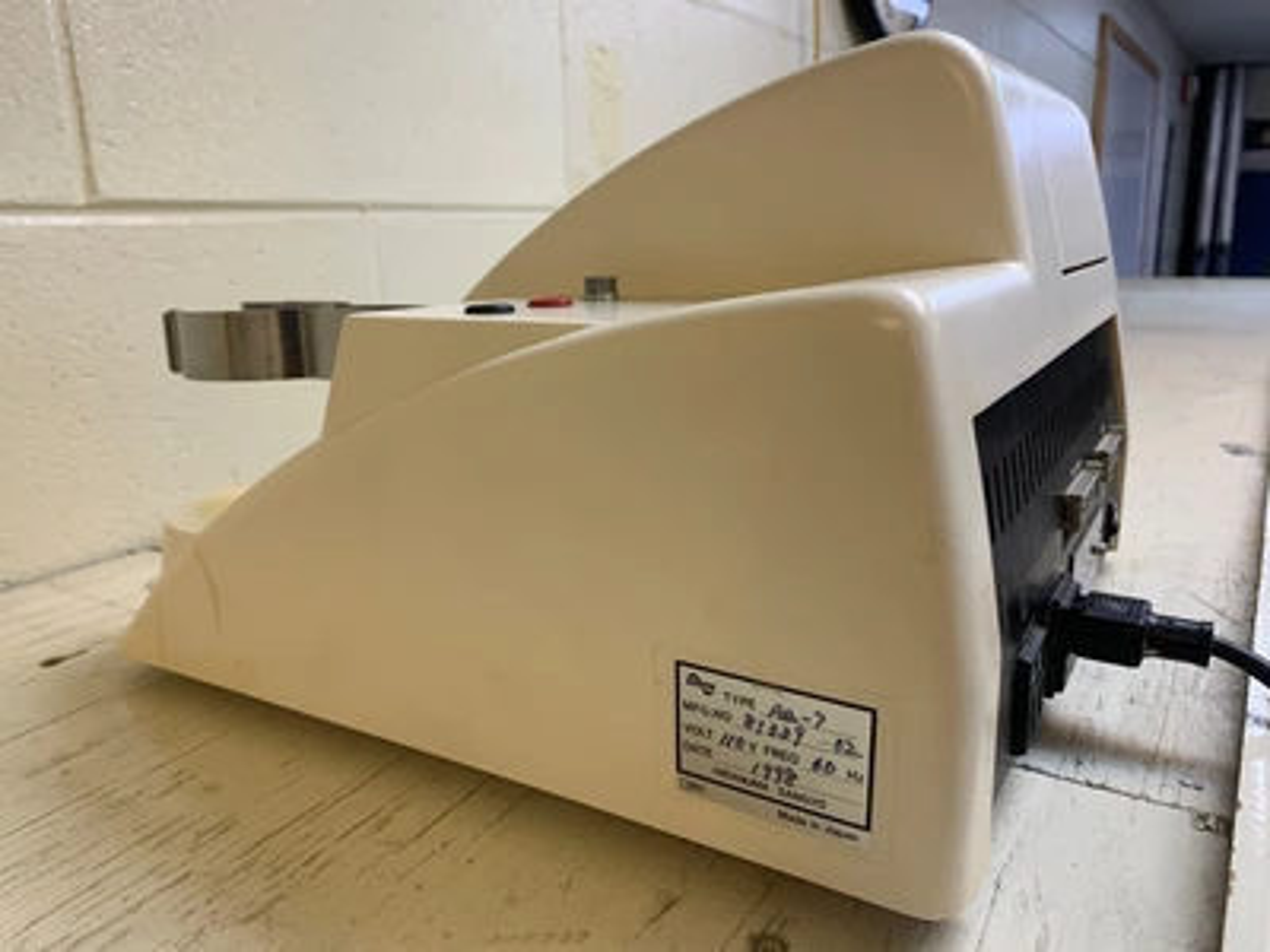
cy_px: 476
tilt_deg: -12.2
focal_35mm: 26
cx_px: 635
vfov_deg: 53.1
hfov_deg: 67.3
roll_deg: +1.4
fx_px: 954
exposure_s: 1/60
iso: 80
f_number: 1.8
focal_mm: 4.25
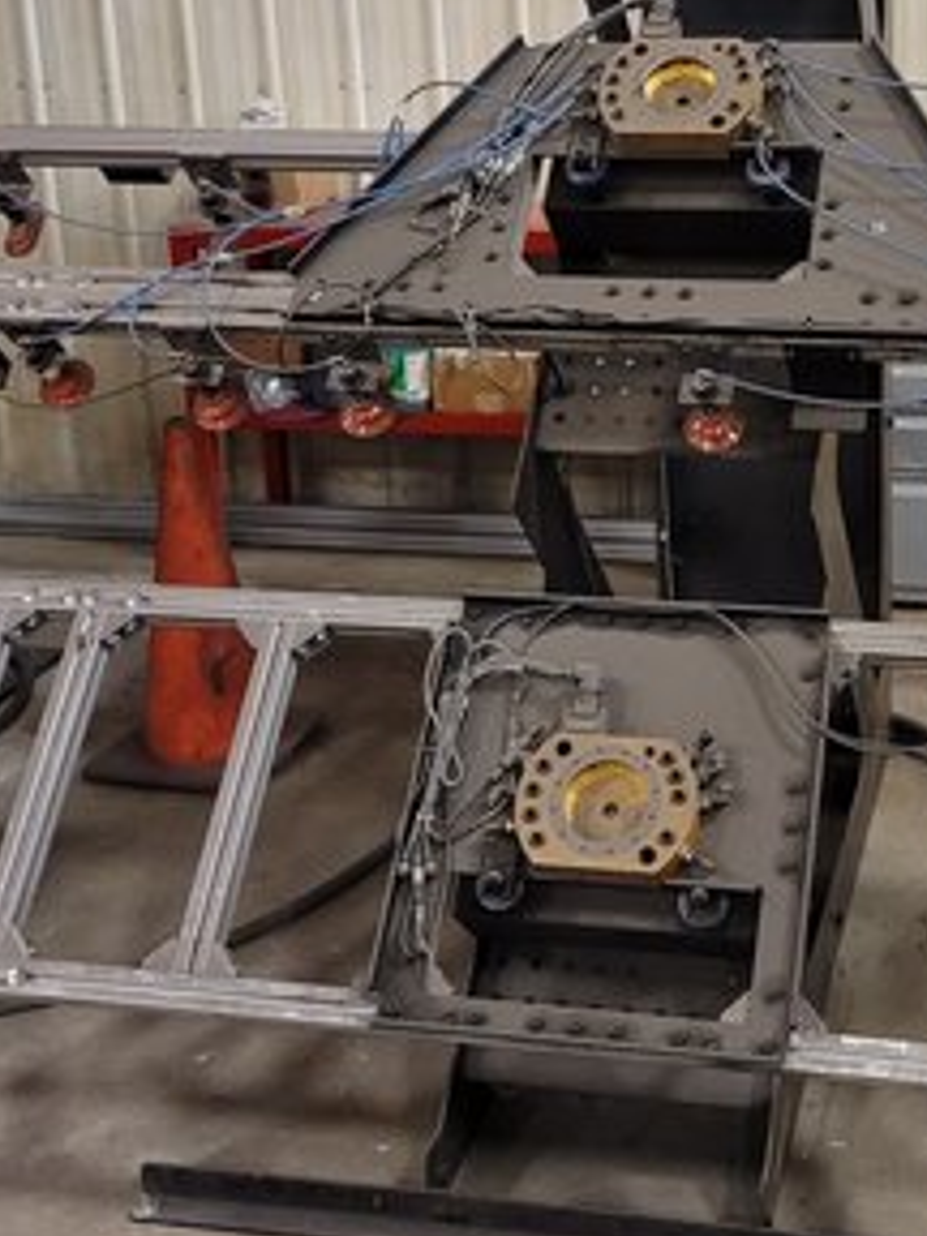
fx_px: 1857
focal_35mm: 52
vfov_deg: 36.3
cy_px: 386
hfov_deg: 27.6
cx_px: 721
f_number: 1.8
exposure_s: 1/40
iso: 400
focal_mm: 7
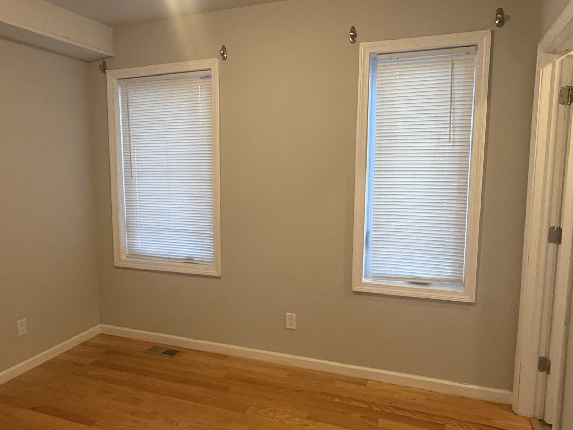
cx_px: 278
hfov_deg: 67.3
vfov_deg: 53.1
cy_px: 221
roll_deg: -0.3
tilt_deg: -7.2
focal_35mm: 26
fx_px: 430
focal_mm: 2.22
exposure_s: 1/60
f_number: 2.2
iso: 250
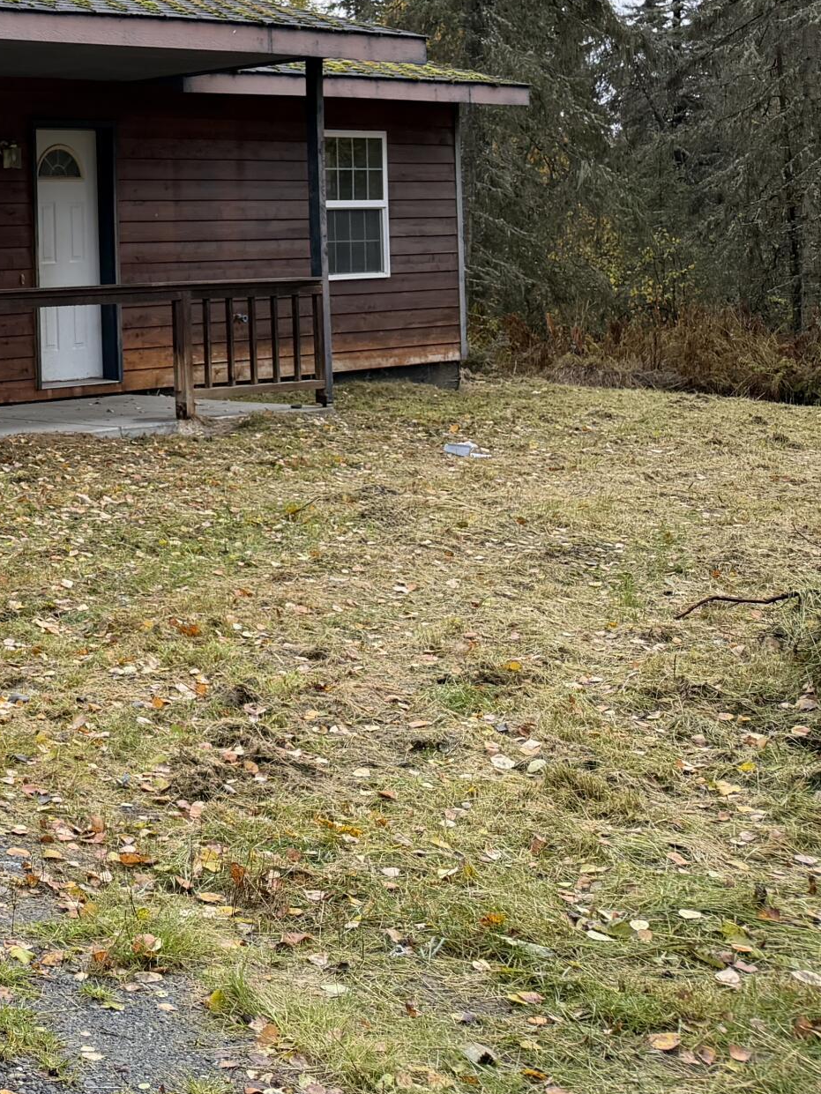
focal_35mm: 58
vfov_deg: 32.8
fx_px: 1834
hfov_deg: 21.3
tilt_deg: -1.5
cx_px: -409
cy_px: 316
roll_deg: +2.1
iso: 100
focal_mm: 6.76
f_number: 1.78
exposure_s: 1/695
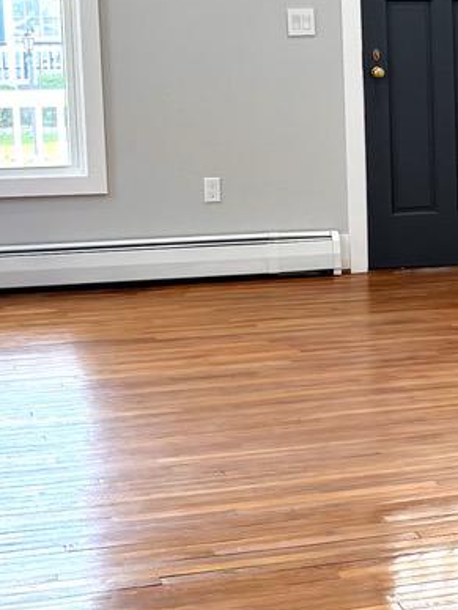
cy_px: 278
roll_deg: -0.4
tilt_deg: -10.0
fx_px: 1817
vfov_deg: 19.1
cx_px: 678
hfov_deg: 13.6
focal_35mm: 103
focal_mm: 5.96
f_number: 1.6
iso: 80
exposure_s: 1/120
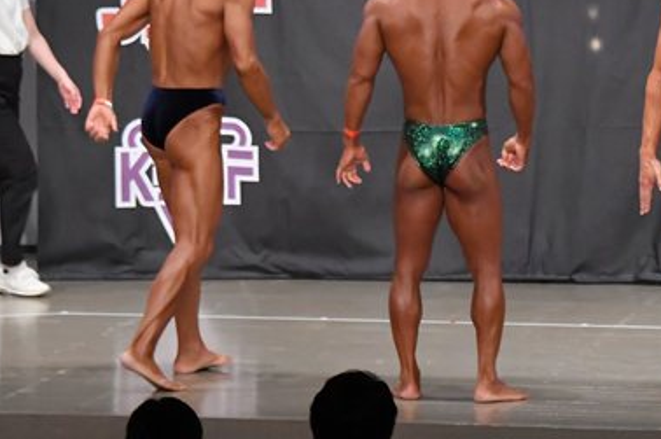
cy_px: 163
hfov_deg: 7.4
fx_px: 5079
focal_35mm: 277
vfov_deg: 4.9
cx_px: 550
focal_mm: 90
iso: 6400
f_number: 5.6
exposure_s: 1/400
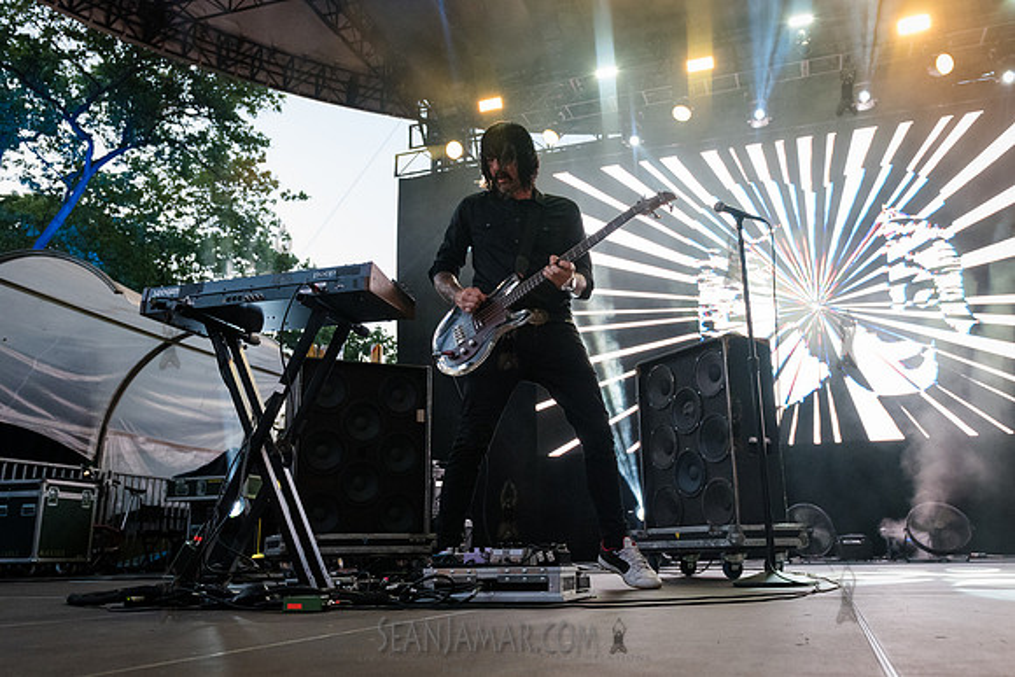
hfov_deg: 62.0
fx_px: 845
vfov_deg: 43.7
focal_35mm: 30
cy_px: 326
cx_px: 532
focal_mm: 24
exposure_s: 1/320
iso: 4000
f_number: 4
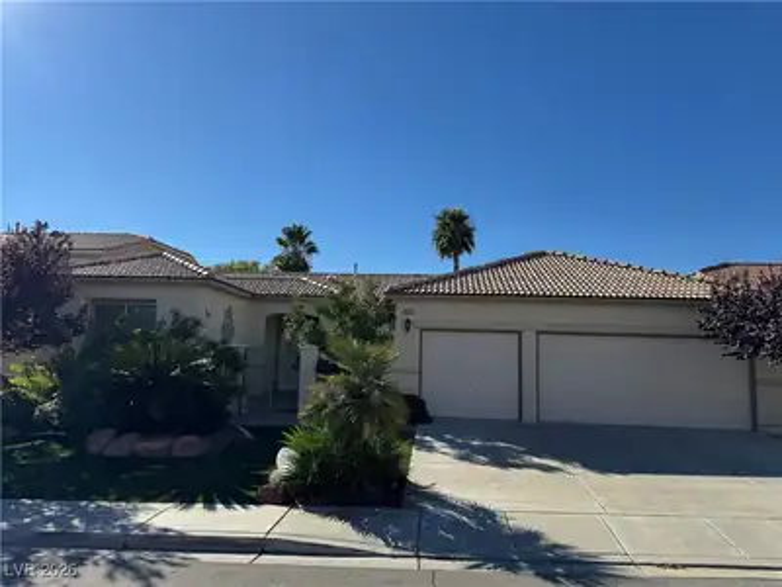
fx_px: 542
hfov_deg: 71.6
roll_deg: -1.8
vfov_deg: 56.8
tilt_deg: +6.3
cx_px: 391
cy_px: 294
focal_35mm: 24
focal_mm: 6.76
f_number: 1.78
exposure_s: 1/5814
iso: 80
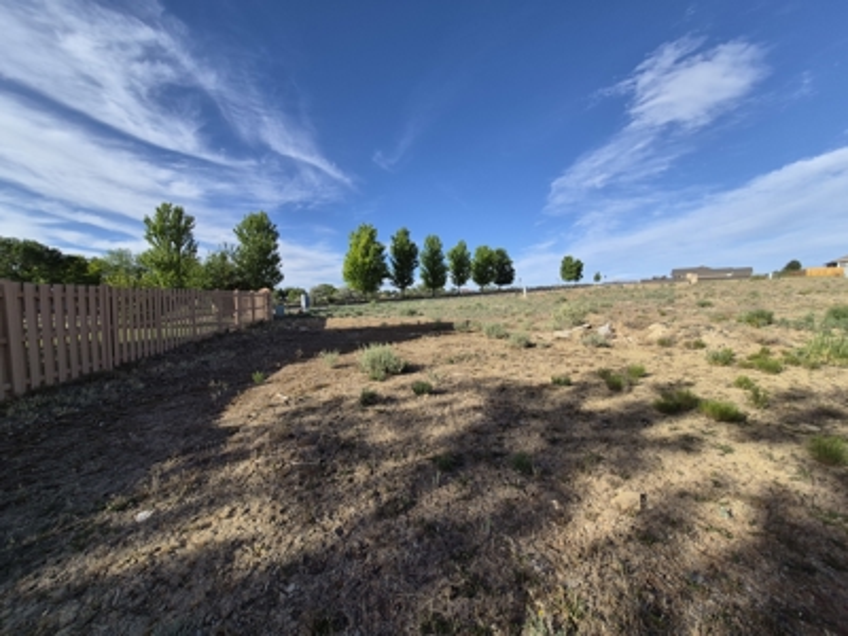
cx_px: 424
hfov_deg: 106.2
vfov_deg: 89.9
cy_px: 318
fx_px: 318
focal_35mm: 13
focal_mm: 1.74
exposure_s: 1/1564
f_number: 2.2
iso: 40
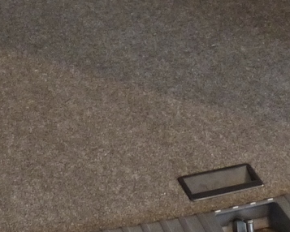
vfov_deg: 14.4
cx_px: 122
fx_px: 902
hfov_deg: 18.3
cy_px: -3
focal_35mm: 105
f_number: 3.3
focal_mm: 4.3
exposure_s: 1/20
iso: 400
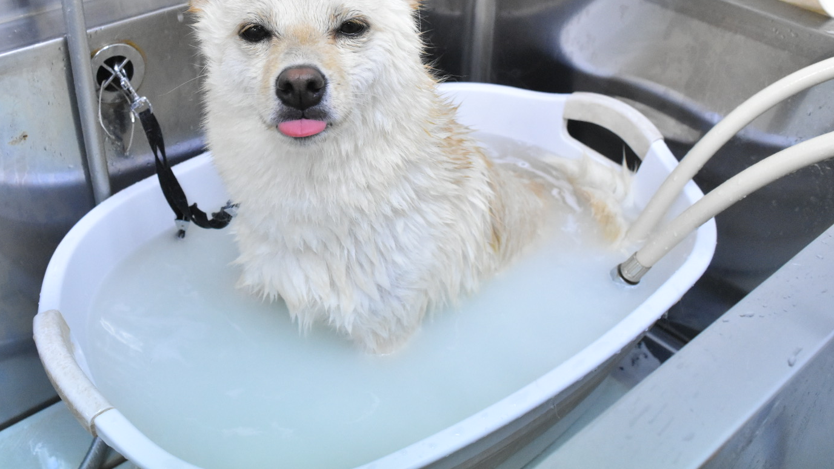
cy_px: 161
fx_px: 818
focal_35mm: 37
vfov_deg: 31.8
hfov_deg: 53.8
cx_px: 349
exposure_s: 1/400
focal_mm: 20
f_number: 5.6
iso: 4000
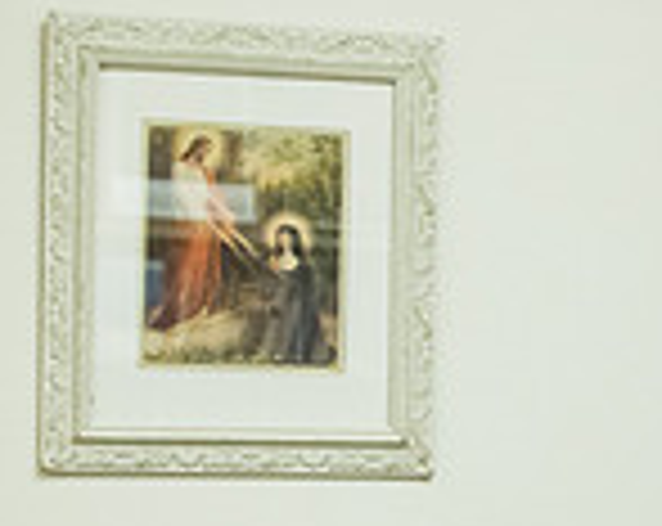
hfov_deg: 13.8
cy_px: 600
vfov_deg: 11.1
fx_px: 2659
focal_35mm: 136
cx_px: 807
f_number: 3.2
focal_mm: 24
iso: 640
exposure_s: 1/320
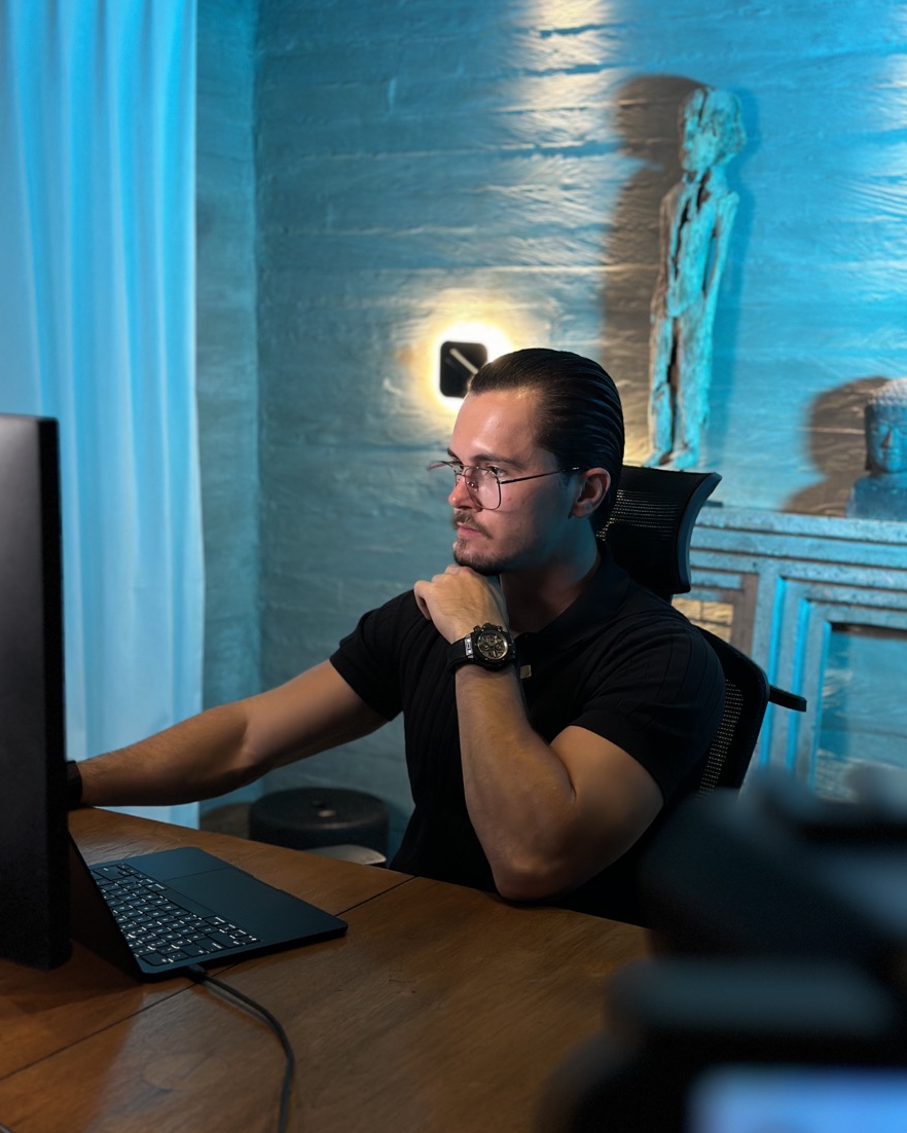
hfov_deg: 29.7
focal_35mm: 51
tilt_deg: -7.0
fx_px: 1711
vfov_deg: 36.6
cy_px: 550
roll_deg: -1.8
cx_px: 447
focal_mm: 6.86
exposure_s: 1/50
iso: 250
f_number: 1.78
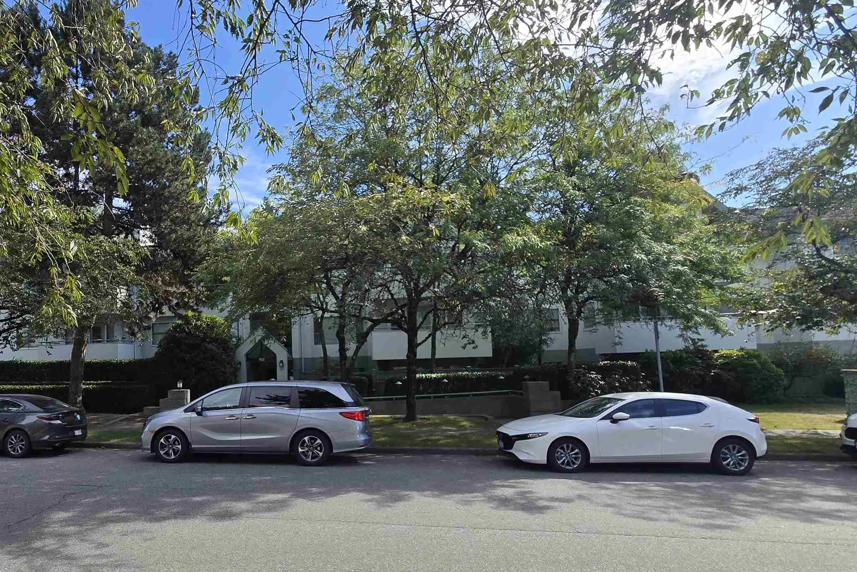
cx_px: 268
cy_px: 339
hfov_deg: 80.4
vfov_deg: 61.5
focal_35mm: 20
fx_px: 476
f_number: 2.2
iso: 50
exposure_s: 1/2000
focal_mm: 2.2
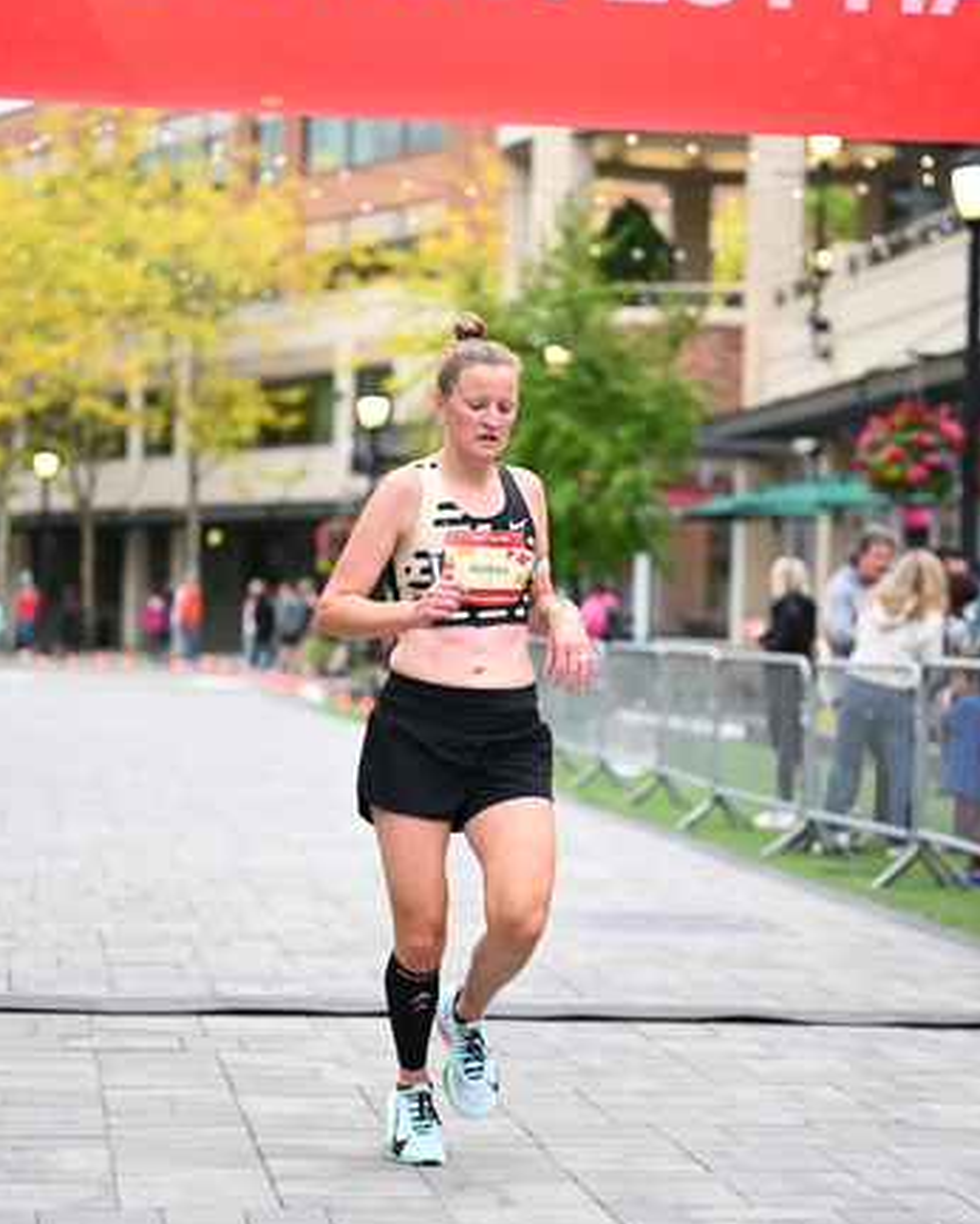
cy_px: 660
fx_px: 3551
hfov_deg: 15.7
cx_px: 508
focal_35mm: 98
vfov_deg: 19.5
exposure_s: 1/1250
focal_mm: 82
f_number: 2.8
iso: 1600
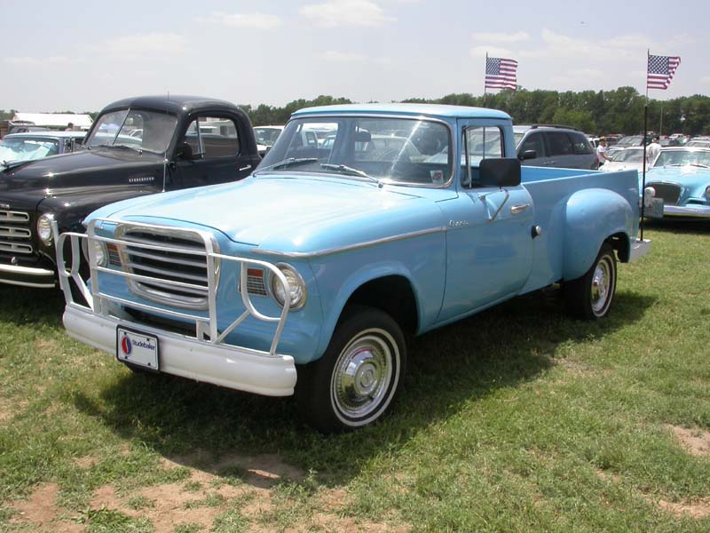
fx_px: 779
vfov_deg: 37.7
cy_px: 266
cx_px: 355
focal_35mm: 38
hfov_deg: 49.0
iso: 100
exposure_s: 1/318
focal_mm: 7.85
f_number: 7.5
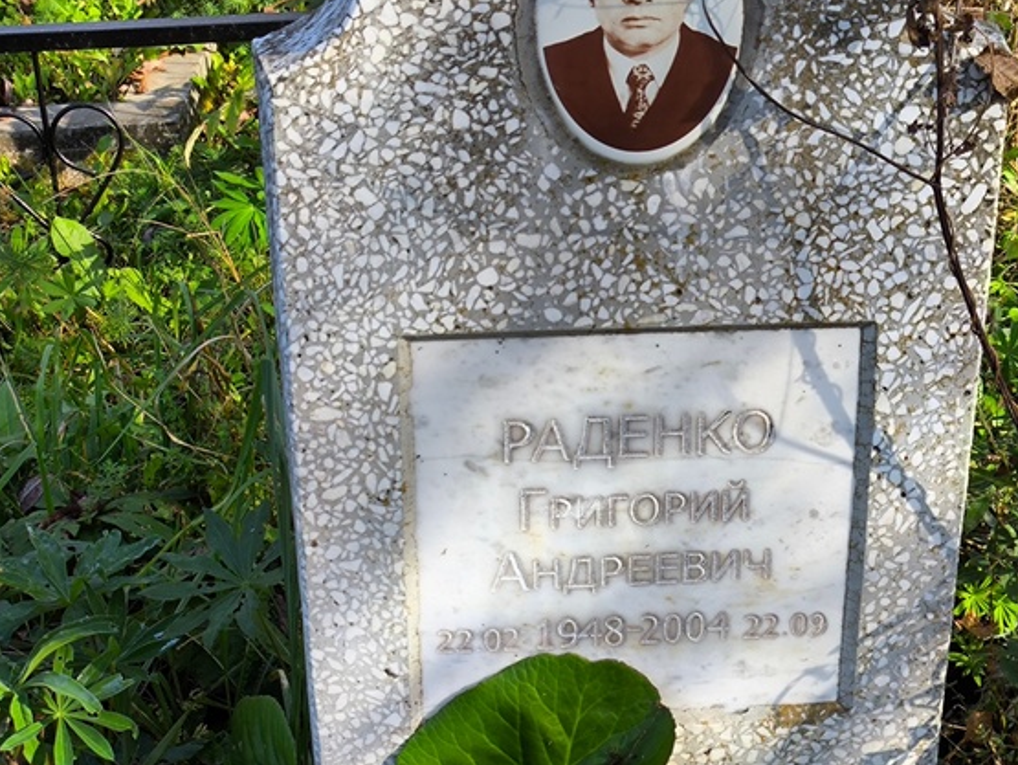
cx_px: 555
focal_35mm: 72
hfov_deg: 27.0
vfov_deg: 20.4
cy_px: 499
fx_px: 2119
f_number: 1.7
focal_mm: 4.71
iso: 50
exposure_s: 1/484
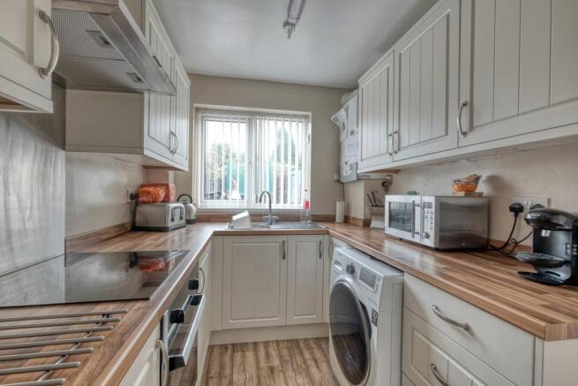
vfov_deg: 77.4
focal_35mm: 15
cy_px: 193
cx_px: 289
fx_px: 241
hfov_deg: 100.4
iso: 250
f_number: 8
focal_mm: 10
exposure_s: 1/5
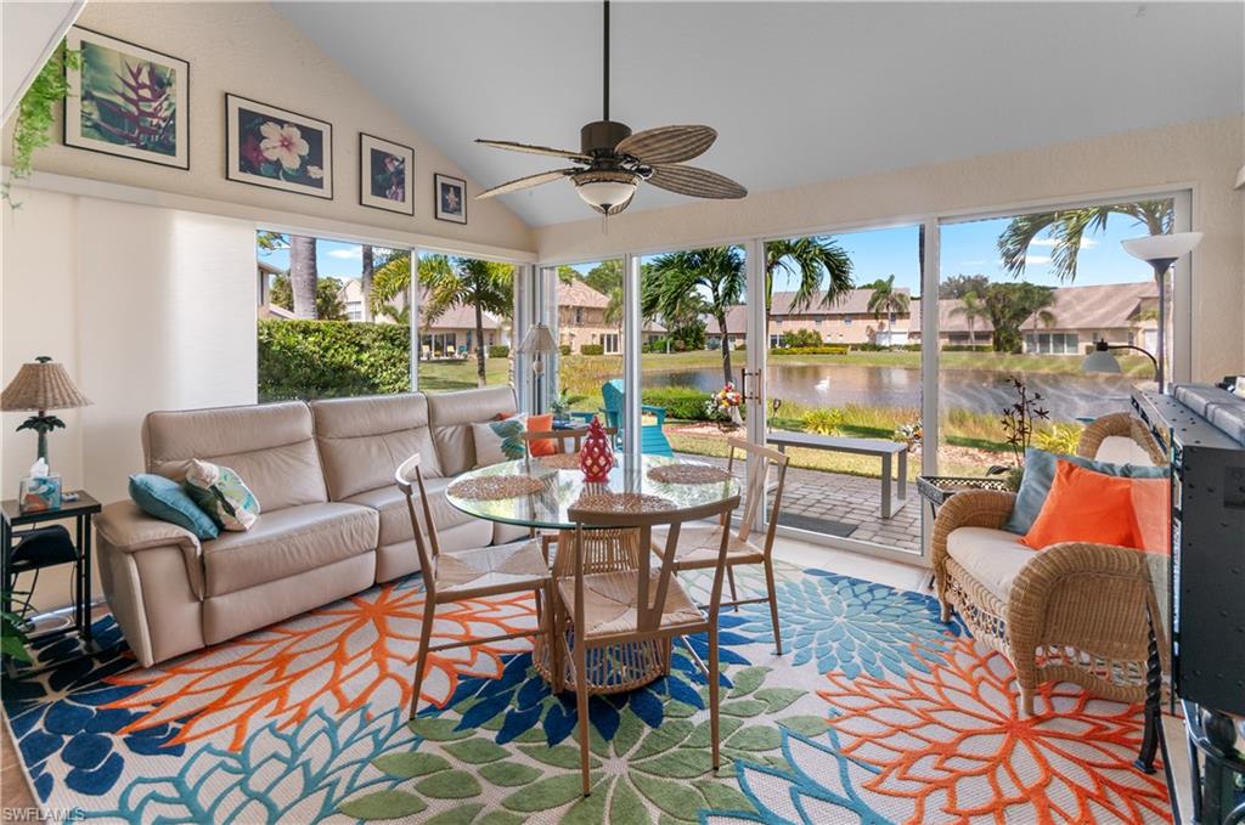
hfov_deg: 100.5
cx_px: 622
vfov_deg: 77.1
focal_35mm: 15
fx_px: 518
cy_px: 412
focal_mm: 10
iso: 200
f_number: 5.6
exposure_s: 1/15
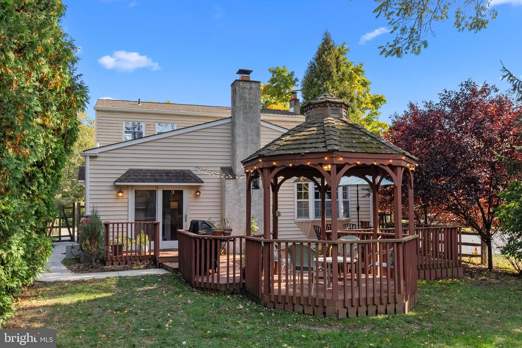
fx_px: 435
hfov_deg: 61.9
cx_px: 261
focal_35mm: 30
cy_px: 174
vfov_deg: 43.7
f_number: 11
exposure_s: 1/250
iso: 800
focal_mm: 30
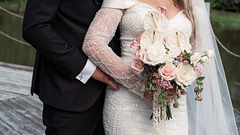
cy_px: 14
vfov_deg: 12.0
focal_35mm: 100
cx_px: 120
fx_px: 636
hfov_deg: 21.4
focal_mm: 63
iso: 160
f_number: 4.5
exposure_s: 1/500
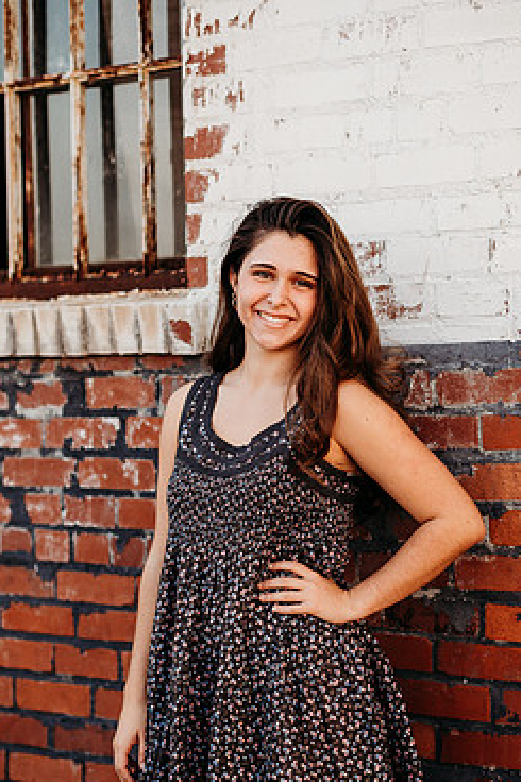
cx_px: 308
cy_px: 440
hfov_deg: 13.1
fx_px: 2260
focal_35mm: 104
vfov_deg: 19.6
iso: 100
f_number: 2.2
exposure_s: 1/640
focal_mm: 85
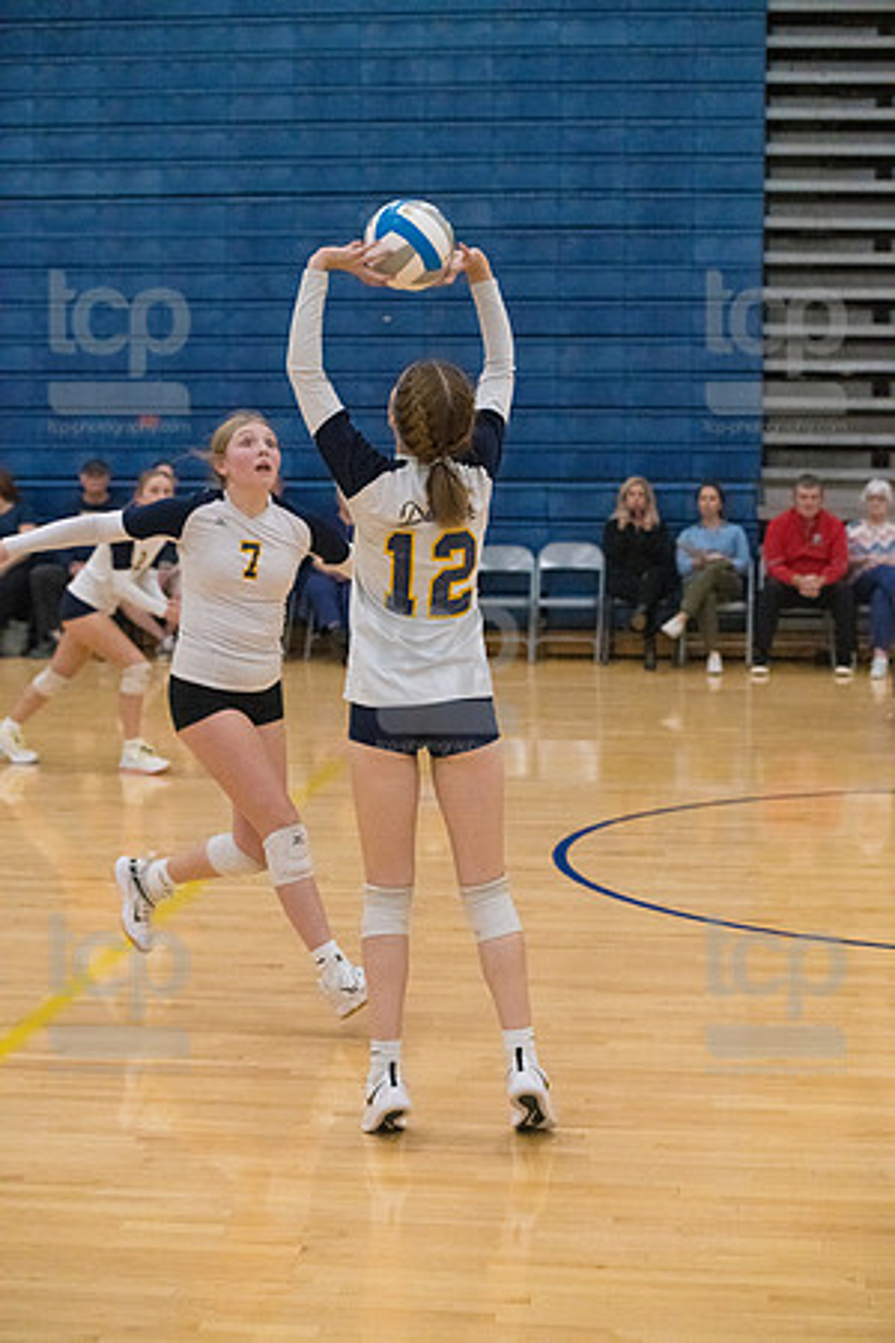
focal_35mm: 70
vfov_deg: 28.8
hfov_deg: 19.5
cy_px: 672
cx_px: 448
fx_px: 2610
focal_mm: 70
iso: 8000
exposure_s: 1/1600
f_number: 4
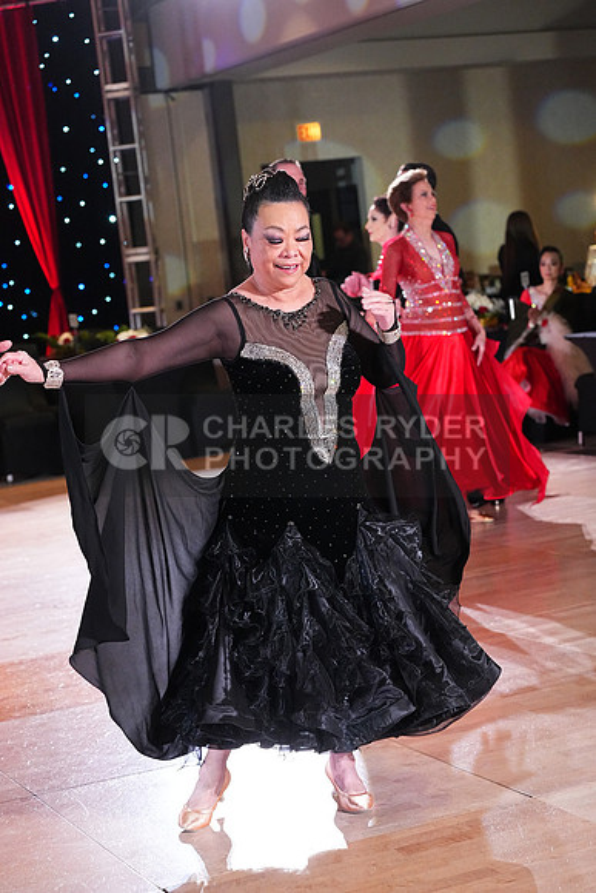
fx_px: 1787
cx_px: 298
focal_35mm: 72
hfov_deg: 18.9
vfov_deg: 28.1
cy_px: 446
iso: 8000
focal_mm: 72
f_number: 4.5
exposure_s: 1/400
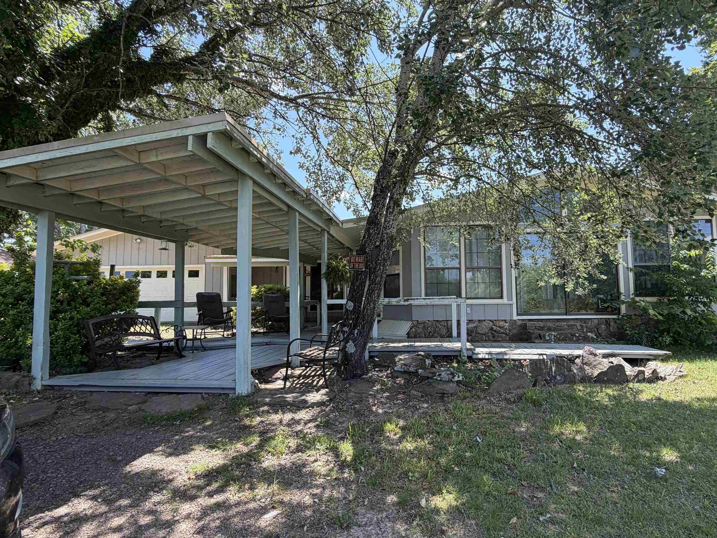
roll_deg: +0.8
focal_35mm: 18
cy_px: 272
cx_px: 399
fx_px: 373
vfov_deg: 71.6
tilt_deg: +4.6
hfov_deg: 87.4
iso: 40
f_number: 2.2
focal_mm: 2.22
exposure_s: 1/236
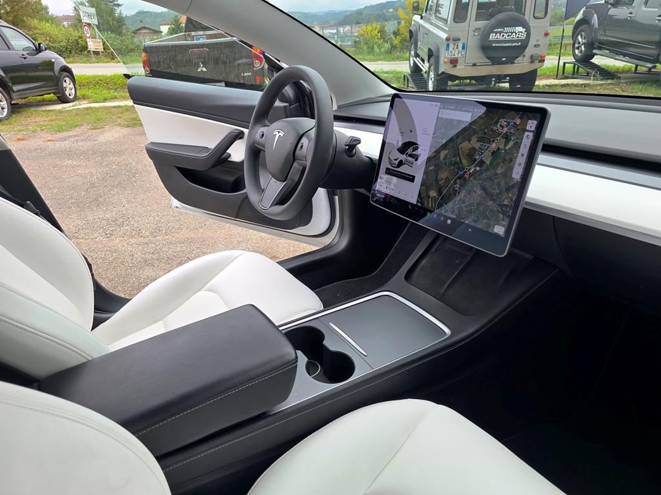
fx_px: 439
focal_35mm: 23
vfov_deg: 58.9
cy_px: 248
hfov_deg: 73.9
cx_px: 330
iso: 12
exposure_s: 1/141
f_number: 1.7
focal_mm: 6.3
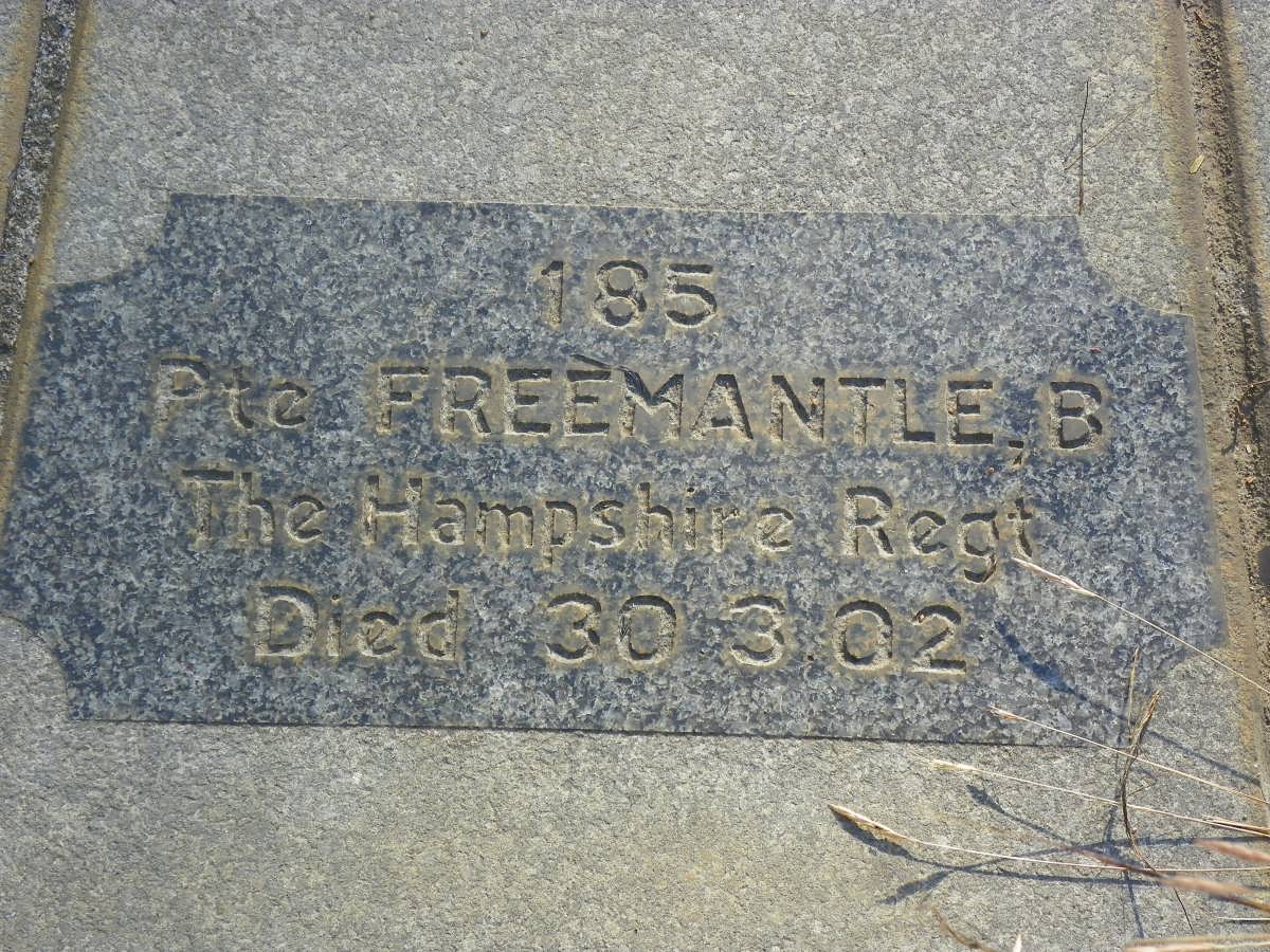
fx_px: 3779
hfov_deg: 19.1
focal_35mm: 103
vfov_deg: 14.4
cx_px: 635
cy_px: 476
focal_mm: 18.3
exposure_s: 1/125
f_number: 4
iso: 64
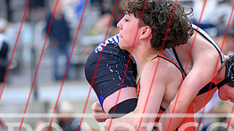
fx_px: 2084
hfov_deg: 6.4
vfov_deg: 3.6
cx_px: 168
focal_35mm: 336
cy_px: 155
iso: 3600
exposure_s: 1/800
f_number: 2.8
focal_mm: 125
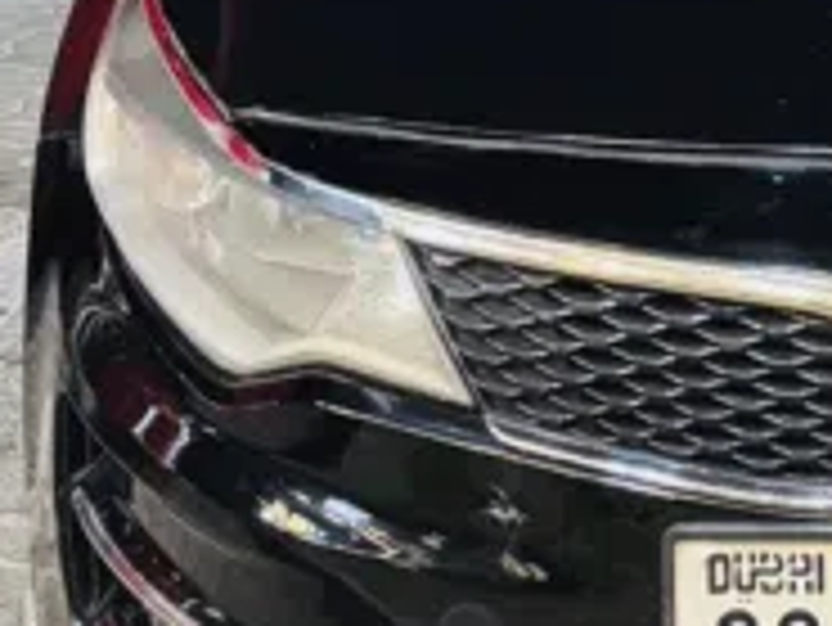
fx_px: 1996
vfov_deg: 16.7
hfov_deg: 21.1
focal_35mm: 83
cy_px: -212
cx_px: 1115
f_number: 1.78
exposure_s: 1/50
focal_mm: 6.76
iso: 250
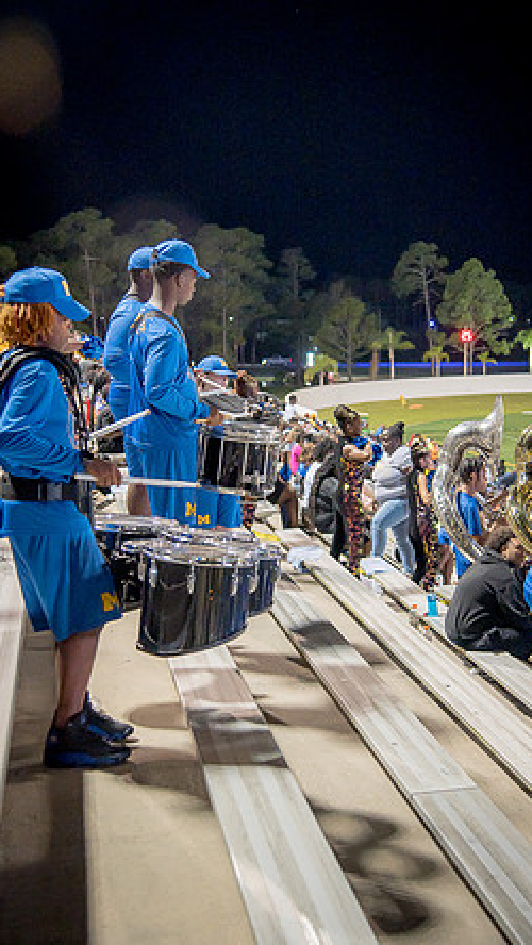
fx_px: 1328
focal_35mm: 53
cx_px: 299
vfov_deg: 39.2
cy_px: 470
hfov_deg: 22.6
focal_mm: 50
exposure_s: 1/200
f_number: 4
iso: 2000
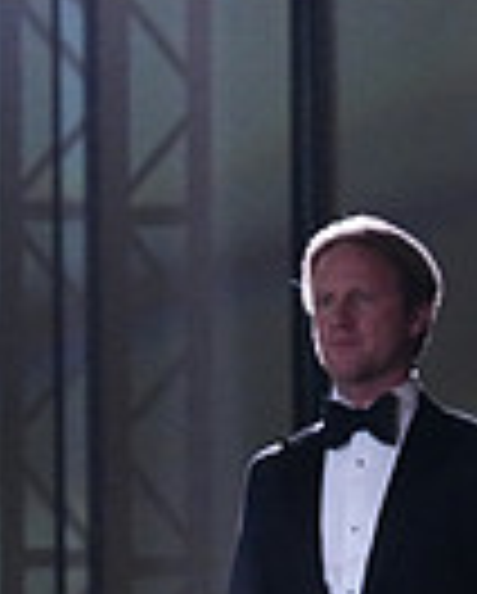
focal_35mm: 523
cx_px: -554
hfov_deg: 2.9
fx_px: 9208
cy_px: 803
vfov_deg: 3.7
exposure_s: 1/400
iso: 10000
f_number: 5.6
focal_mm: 127
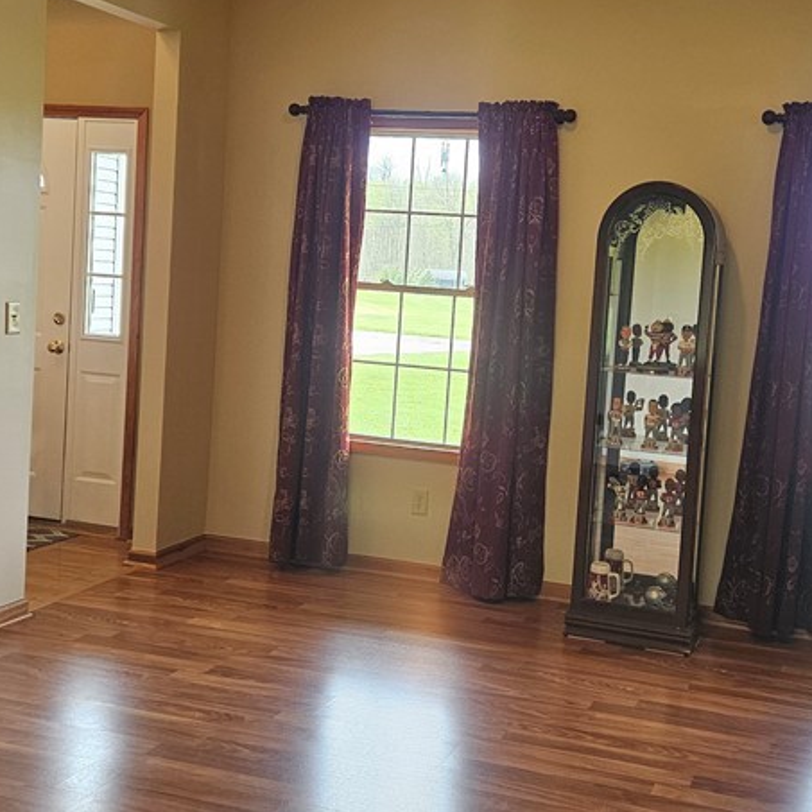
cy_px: 353
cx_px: 479
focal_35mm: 46
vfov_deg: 36.7
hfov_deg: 36.7
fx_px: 1221
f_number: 1.8
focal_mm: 5.4
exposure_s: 1/120
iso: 200
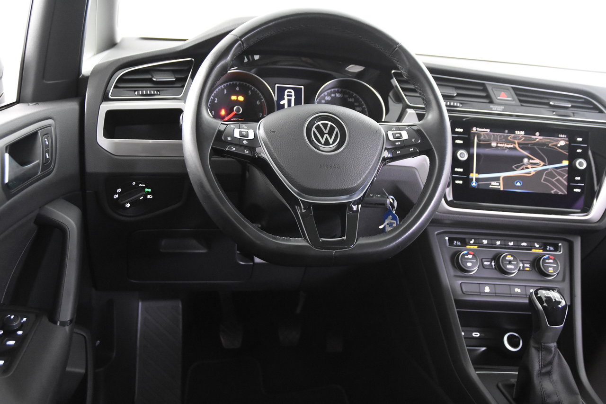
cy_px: 202
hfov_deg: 53.1
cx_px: 303
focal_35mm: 36
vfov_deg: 36.9
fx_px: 606
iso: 5000
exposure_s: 1/40
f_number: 3
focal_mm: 24
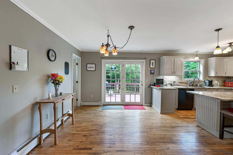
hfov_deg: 104.3
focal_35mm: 14
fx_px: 91
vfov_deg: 81.2
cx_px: 116
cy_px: 78
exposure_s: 1/5
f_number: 14
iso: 1000
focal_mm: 14
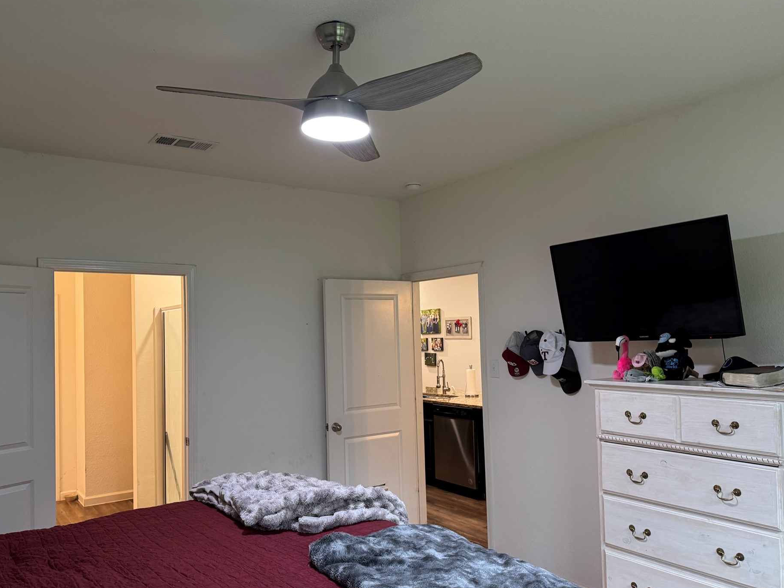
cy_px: 311
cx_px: 368
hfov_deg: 65.3
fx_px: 612
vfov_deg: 51.3
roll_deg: +1.5
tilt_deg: +1.5
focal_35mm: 27
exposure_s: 1/60
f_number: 1.78
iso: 320
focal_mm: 6.76
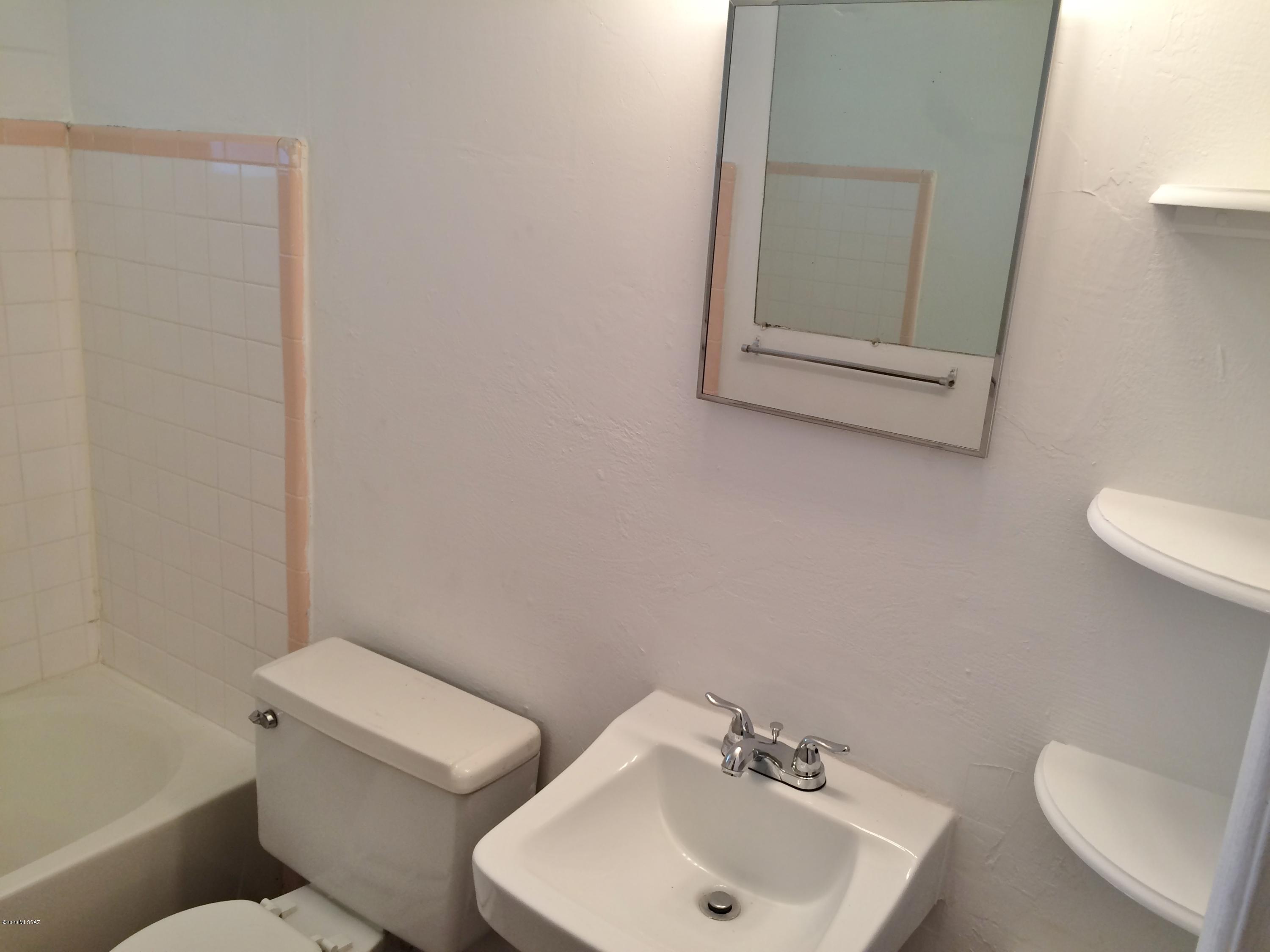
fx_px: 1064
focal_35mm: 29
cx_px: 635
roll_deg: -4.1
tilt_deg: -15.9
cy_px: 476
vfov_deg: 48.2
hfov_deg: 61.7
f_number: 2.2
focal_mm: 4.15
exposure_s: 1/30
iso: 32
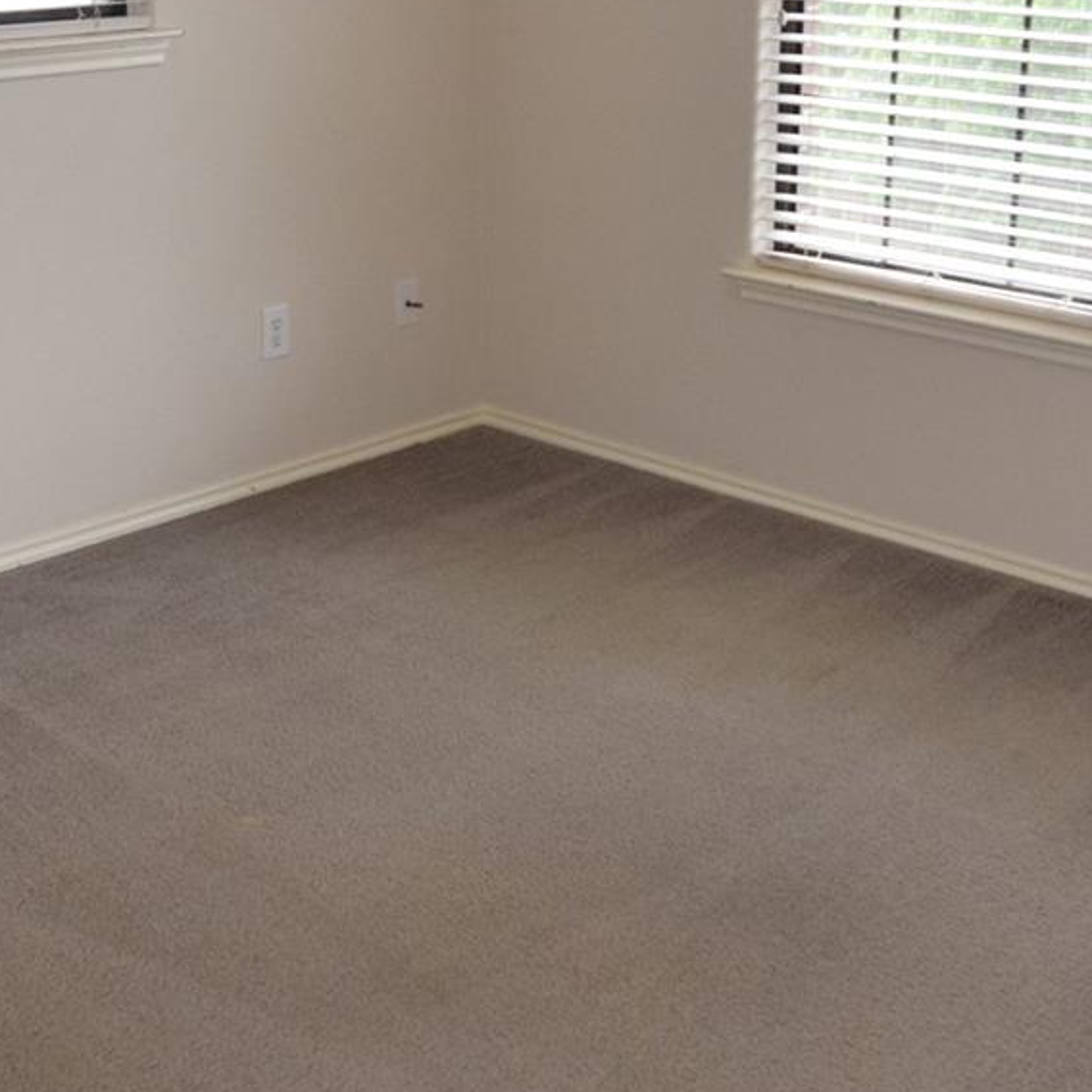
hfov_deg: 33.7
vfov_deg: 33.5
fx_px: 1803
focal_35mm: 51
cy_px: 397
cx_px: 604
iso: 800
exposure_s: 1/100
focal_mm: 11
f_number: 5
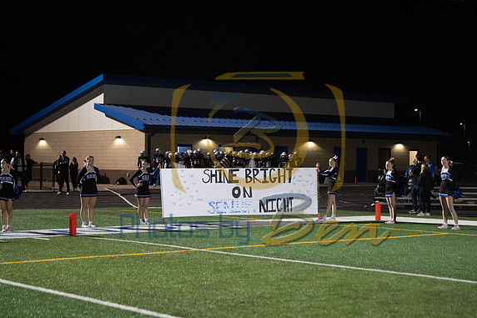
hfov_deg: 28.5
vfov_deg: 19.2
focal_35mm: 71
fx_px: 940
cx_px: 241
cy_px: 158
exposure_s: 1/500
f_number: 2.8
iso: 4000
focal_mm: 70
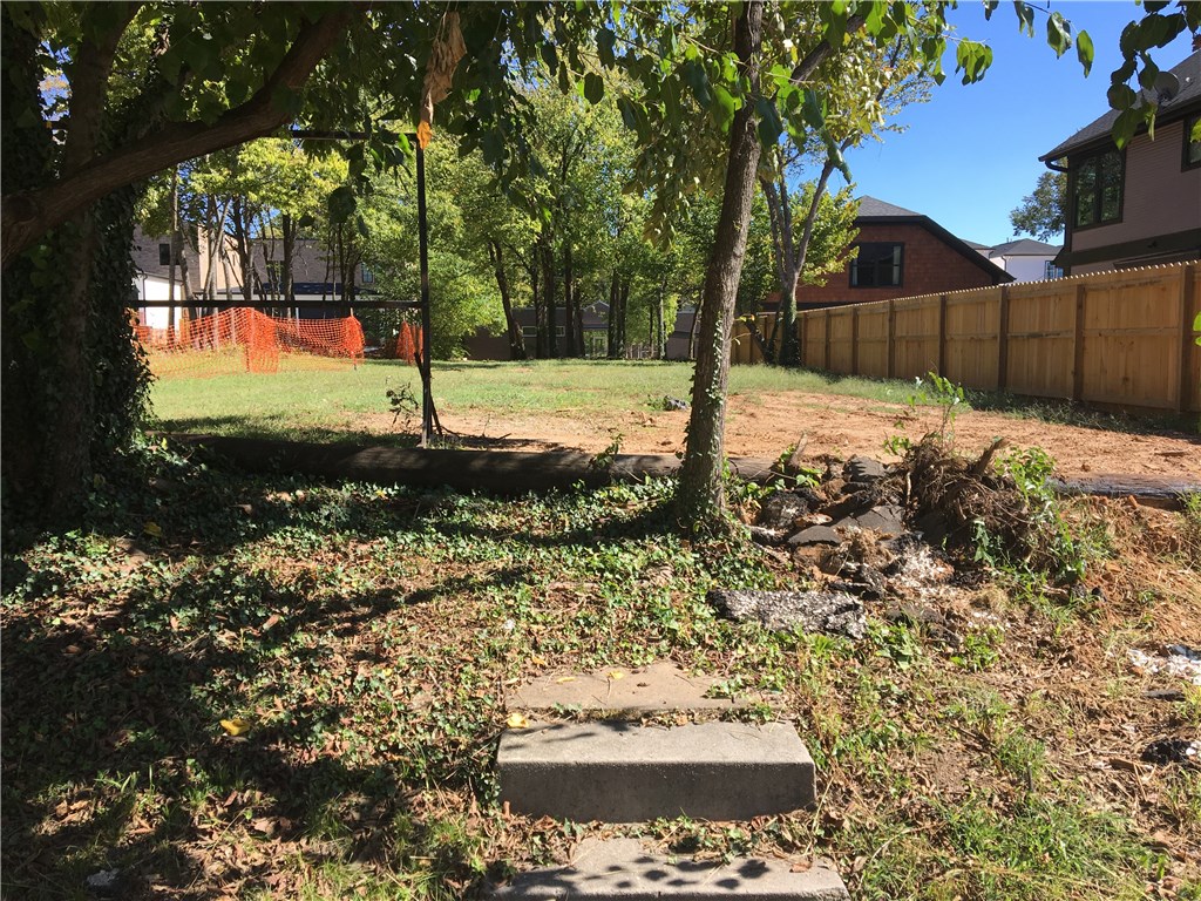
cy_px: 450
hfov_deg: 61.7
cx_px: 600
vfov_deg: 48.2
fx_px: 1006
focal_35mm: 29
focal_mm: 4.15
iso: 25
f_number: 2.2
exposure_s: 1/746
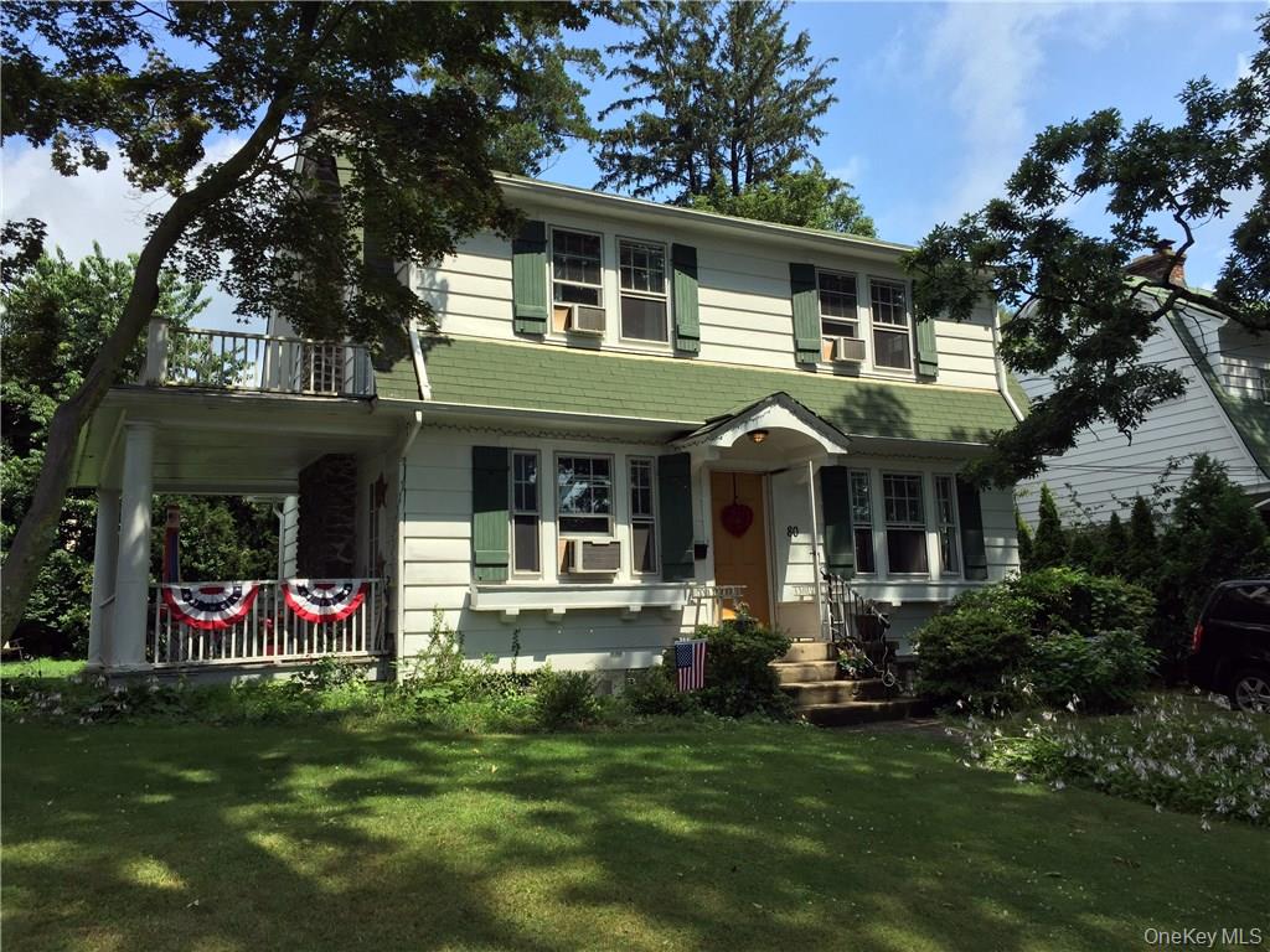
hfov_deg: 61.7
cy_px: 476
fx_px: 1064
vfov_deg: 48.2
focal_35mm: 29
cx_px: 635
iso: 32
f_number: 2.2
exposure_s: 1/1412
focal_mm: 4.15
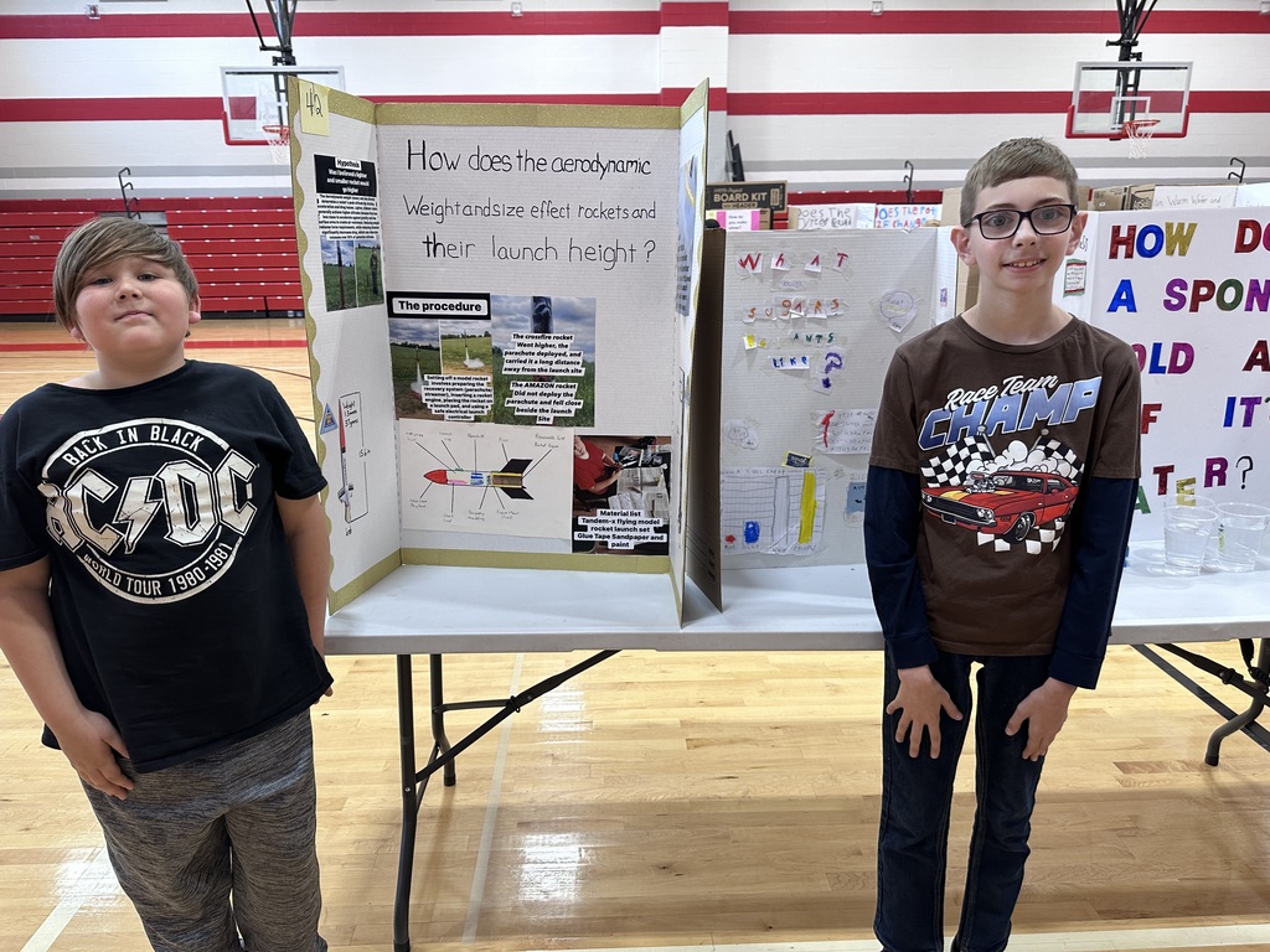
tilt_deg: -14.6
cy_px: 476
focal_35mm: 24
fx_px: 881
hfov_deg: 71.6
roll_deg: +0.8
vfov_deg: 56.8
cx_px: 635
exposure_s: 1/120
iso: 125
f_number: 1.78
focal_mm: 6.86
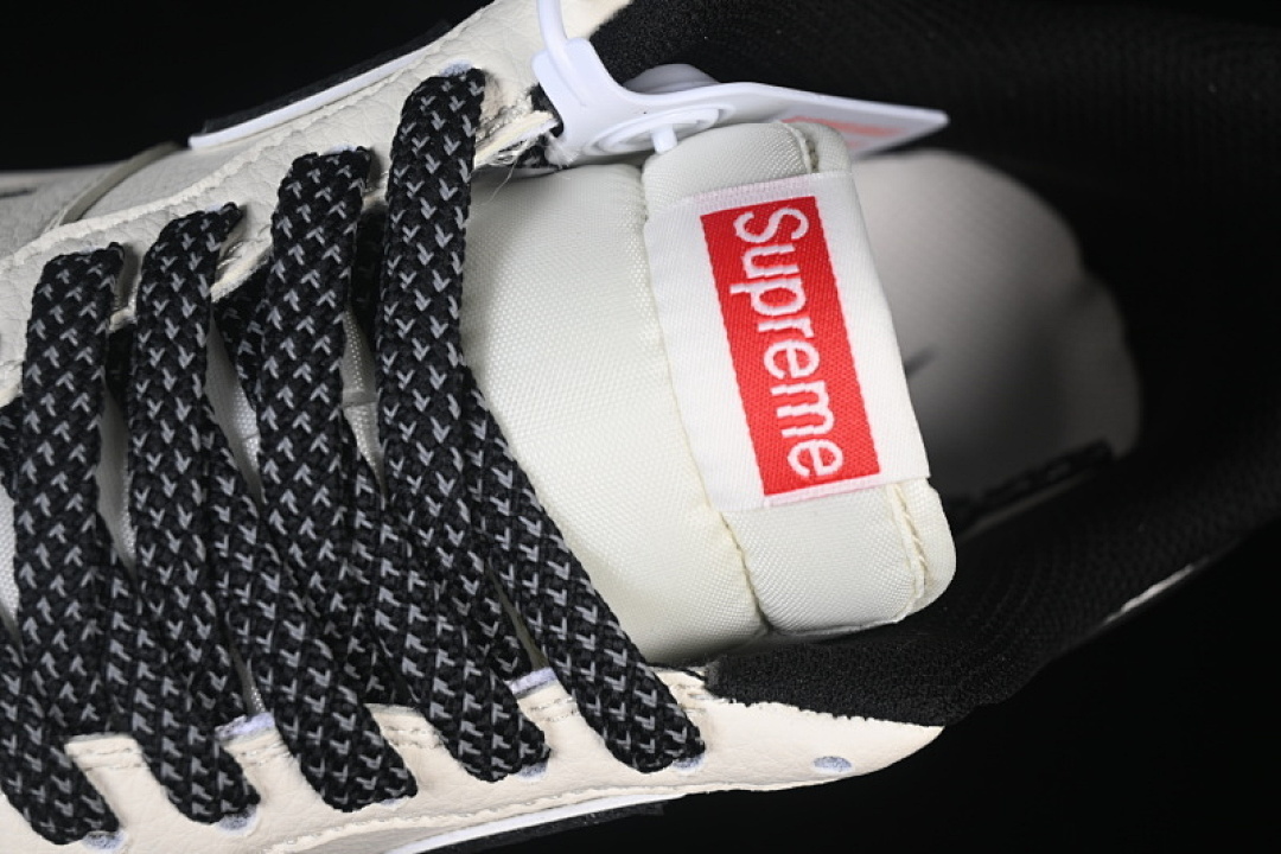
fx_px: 2669
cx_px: 640
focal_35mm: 75
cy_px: 427
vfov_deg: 18.2
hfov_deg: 27.0
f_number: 7.1
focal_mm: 50
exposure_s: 1/80
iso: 160
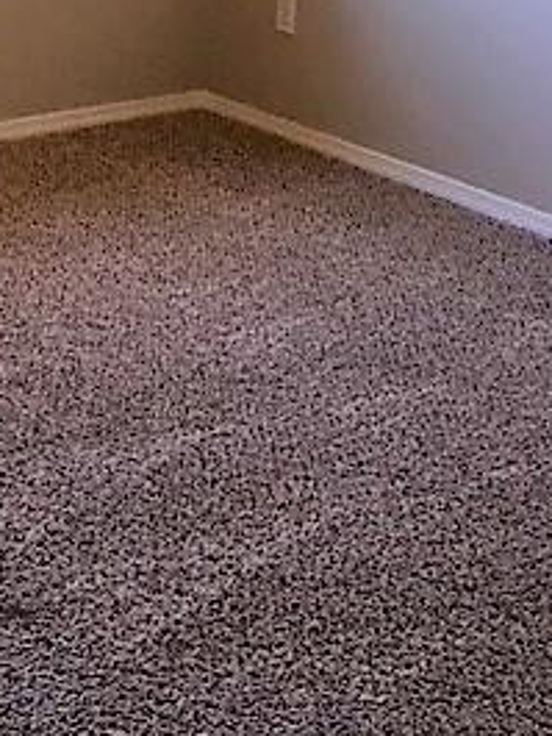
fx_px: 1487
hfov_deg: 19.9
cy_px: 11
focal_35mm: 70
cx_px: -80
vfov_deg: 26.4
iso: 32
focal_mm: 4.15
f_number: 2.2
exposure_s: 1/30
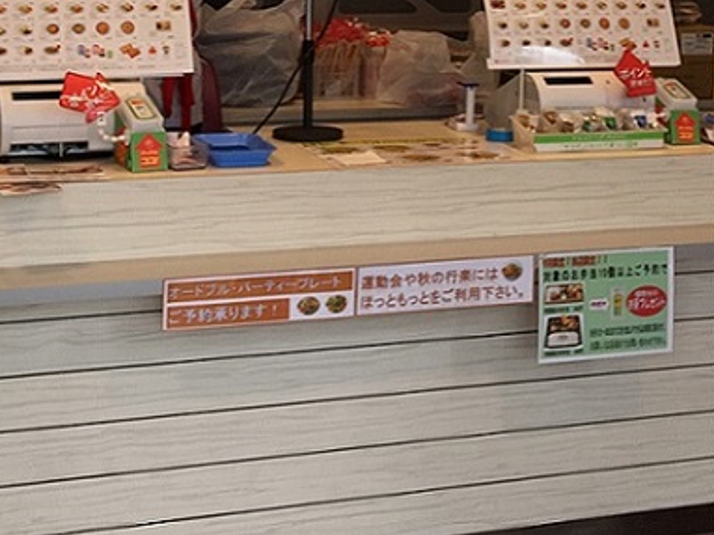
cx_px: 386
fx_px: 1567
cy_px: -79
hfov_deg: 25.7
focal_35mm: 76
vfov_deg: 18.5
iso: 40
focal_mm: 4.15
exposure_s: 1/120
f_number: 2.2
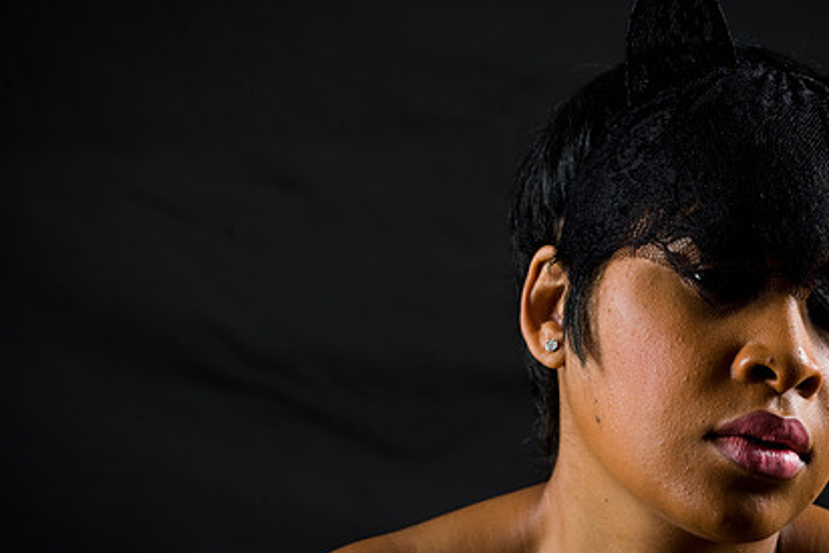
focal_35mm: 218
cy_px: 306
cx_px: 563
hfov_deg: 9.4
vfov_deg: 6.3
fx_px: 5022
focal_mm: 155
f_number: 5.6
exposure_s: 1/125
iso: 200
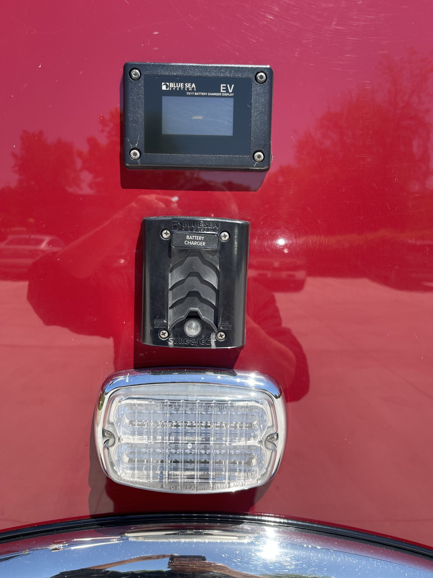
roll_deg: -1.4
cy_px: 289
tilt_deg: -6.7
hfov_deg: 53.1
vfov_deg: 67.3
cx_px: 216
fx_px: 434
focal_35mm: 26
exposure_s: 1/1225
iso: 32
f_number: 1.6
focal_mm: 5.1
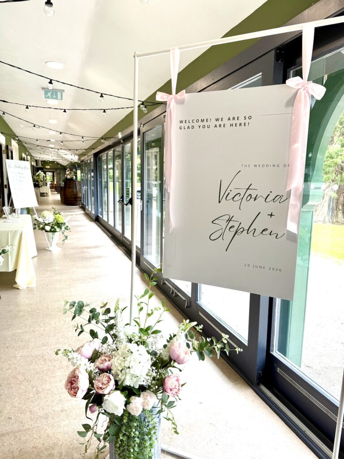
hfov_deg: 56.8
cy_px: 230
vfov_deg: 71.6
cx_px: 172
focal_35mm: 24
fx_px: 318
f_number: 1.78
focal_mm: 6.76
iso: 64
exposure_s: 1/276
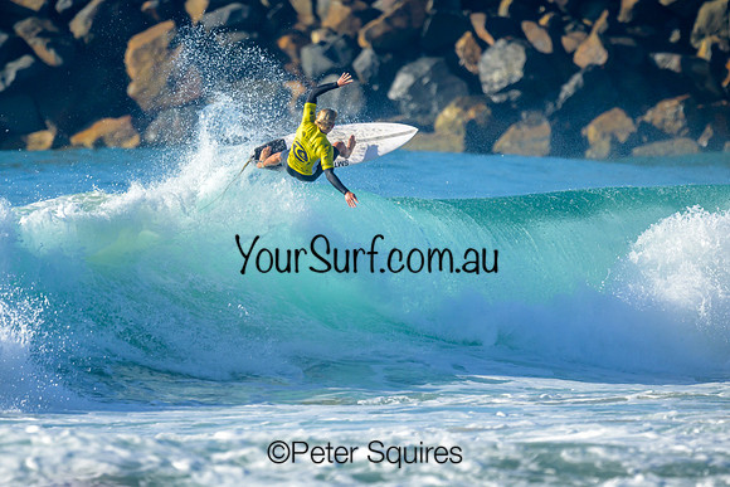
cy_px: 248
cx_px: 229
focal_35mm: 1099
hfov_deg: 1.9
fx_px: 22289
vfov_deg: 1.3
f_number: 6.3
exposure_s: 1/2000
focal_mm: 800
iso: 280
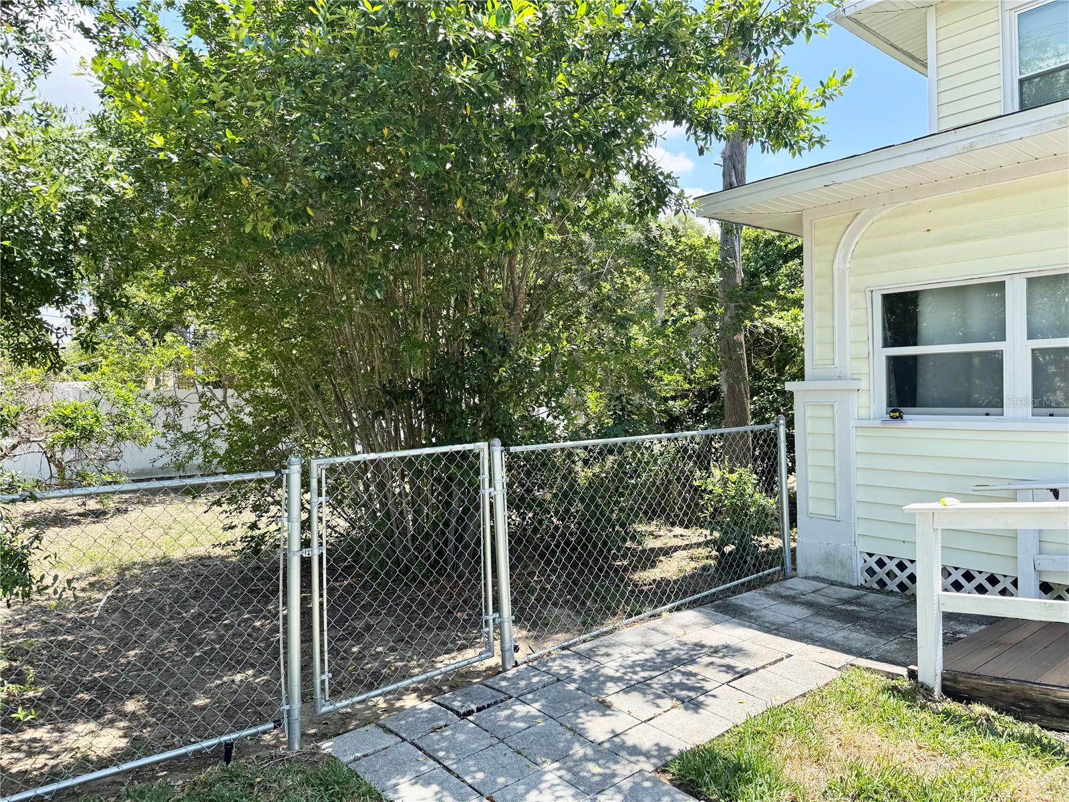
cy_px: 401
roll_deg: +1.3
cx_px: 534
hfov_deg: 71.6
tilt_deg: -1.0
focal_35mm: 24
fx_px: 741
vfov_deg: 56.8
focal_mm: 6.76
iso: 80
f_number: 1.78
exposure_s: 1/1131
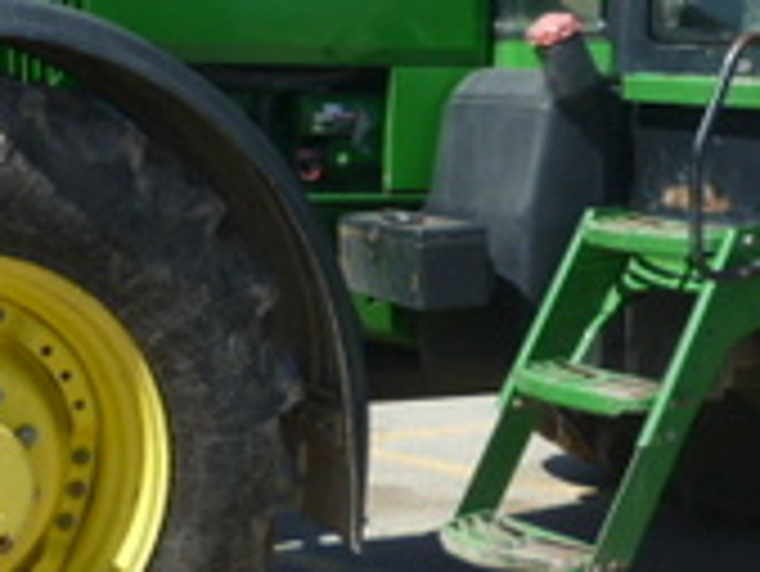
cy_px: 117
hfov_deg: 21.6
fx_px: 1977
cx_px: 562
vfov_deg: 16.3
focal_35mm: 90
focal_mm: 5
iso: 80
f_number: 2.8
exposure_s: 1/800
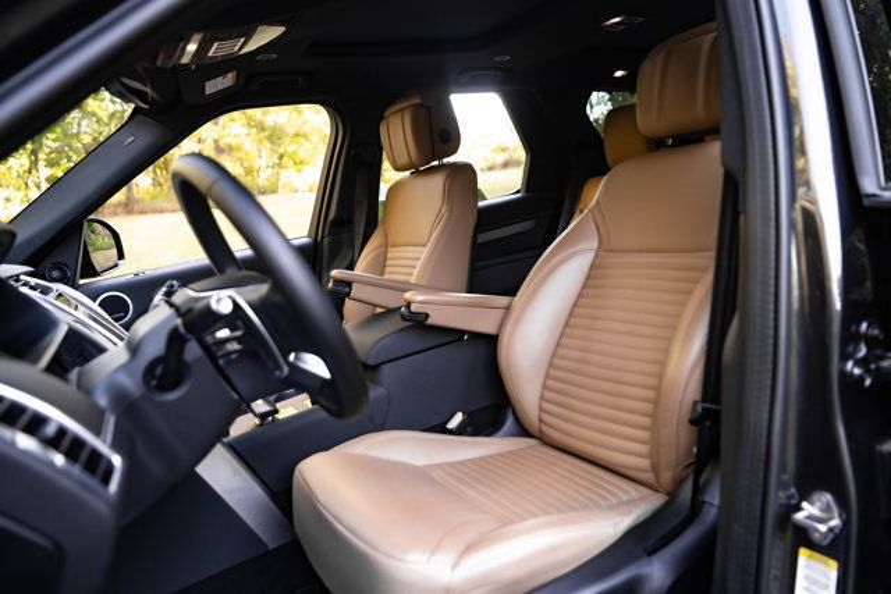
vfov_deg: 53.2
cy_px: 297
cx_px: 446
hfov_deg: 73.7
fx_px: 594
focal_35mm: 24
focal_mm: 24
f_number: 2.8
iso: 640
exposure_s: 1/200
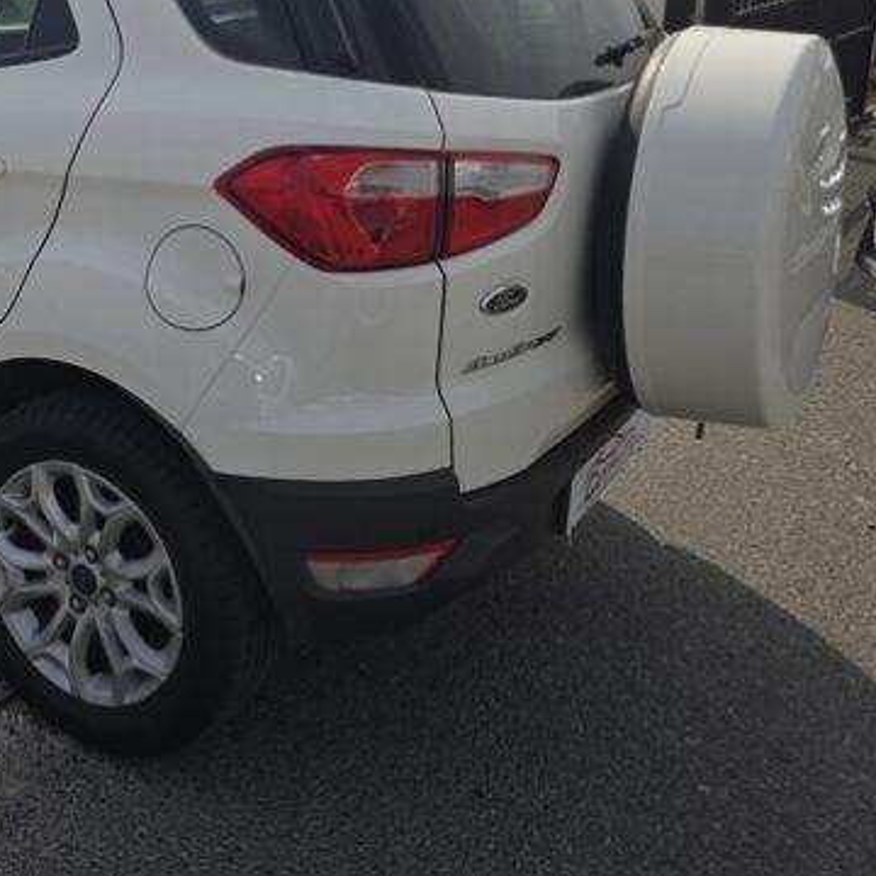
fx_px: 1288
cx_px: 19
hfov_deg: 34.5
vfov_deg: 36.1
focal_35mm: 45
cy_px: 159
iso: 12
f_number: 1.7
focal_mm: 6.3
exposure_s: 1/1120
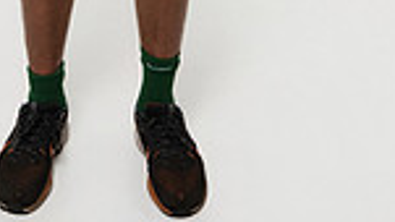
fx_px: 1123
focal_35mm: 107
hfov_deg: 19.8
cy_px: -340
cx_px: 112
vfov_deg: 9.8
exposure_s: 1/160
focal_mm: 34.4
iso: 500
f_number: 8
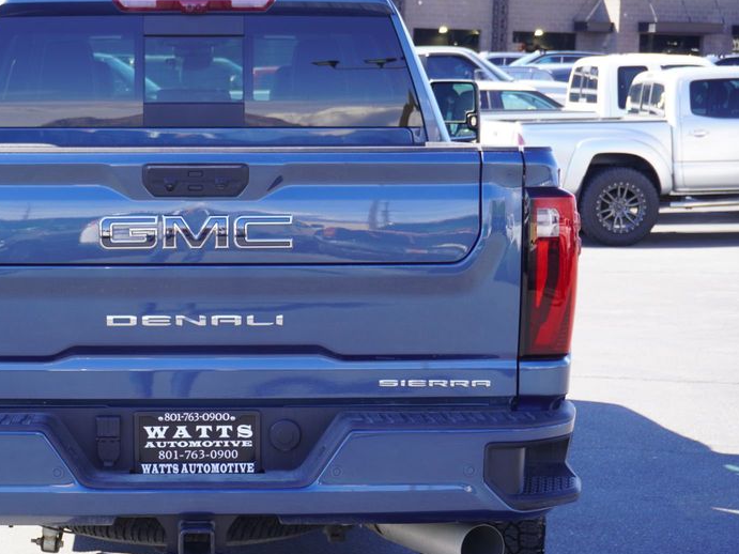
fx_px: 1872
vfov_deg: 16.8
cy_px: 311
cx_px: 198
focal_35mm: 88
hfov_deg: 22.2
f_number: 5.6
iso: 100
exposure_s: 1/80
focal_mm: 41
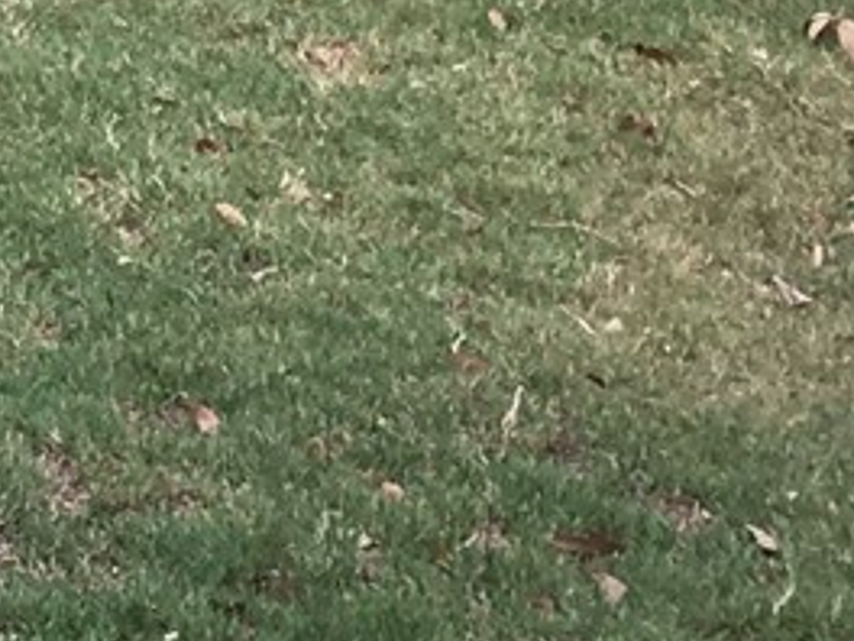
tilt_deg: -7.3
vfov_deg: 6.2
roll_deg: -0.5
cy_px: -1143
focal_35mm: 225
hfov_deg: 8.4
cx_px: -805
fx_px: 5551
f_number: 2.2
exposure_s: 1/361
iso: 25
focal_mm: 4.15
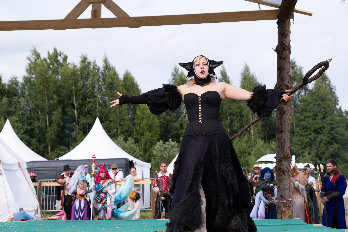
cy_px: 118
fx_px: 725
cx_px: 175
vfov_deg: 18.2
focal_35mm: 75
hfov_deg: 27.0
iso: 200
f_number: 3.6
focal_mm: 47
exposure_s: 1/1000
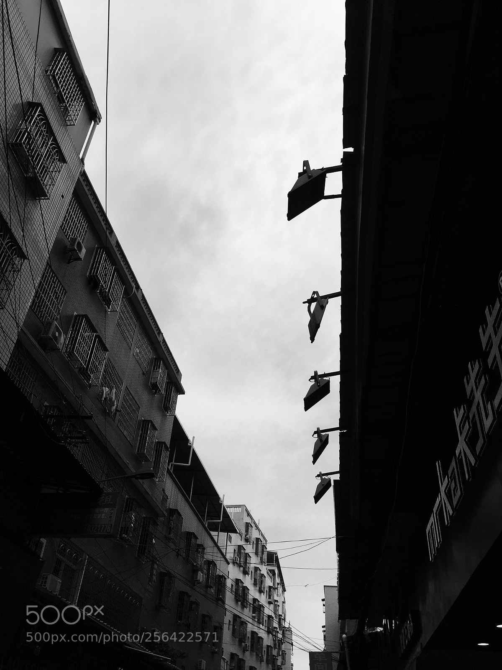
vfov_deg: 61.7
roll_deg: -4.5
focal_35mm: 29
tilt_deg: +38.9
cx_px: 251
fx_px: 561
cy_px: 335
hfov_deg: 48.2
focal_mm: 4.15
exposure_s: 1/2024
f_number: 2.2
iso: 25
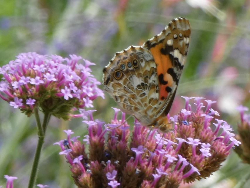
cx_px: 125
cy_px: 94
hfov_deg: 5.0
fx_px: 2889
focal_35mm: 400
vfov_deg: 3.7
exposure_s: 1/100
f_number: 5.6
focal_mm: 71.7
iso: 80
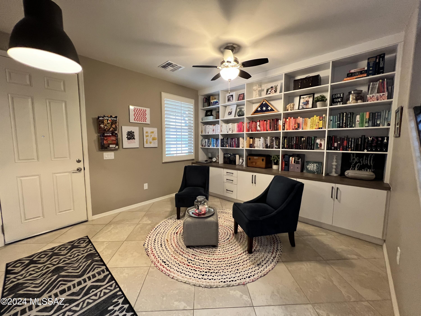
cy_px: 158
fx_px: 158
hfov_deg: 106.2
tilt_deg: -5.8
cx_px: 210
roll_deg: -0.2
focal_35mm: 13
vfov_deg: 89.9
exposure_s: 1/60
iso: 500
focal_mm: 1.57
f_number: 1.8
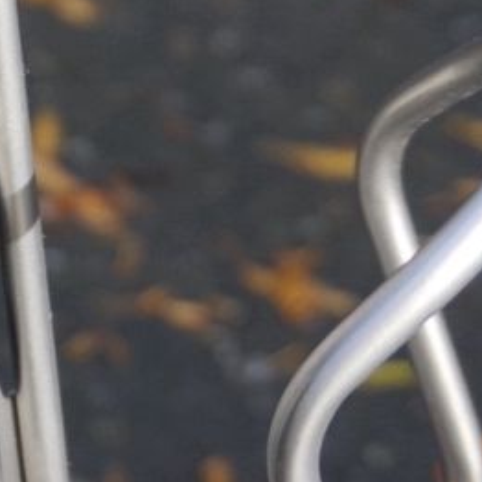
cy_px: 63
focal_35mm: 143
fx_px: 2254
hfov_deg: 11.2
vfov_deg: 12.1
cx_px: -454
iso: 200
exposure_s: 1/60
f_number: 4.5
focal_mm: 23
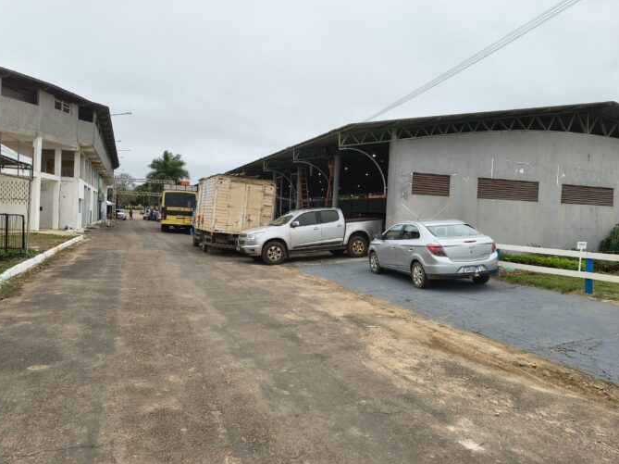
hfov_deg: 63.5
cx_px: 321
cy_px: 219
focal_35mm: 28
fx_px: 500
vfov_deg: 49.7
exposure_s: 1/1775
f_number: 1.8
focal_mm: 4.81
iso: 105
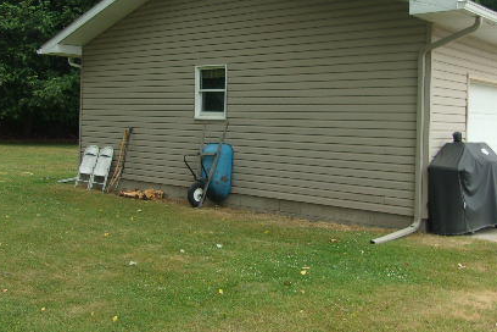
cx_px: 261
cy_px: 126
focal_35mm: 44
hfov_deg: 44.5
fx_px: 607
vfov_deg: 30.4
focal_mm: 4.9
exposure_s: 1/105
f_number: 3
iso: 80
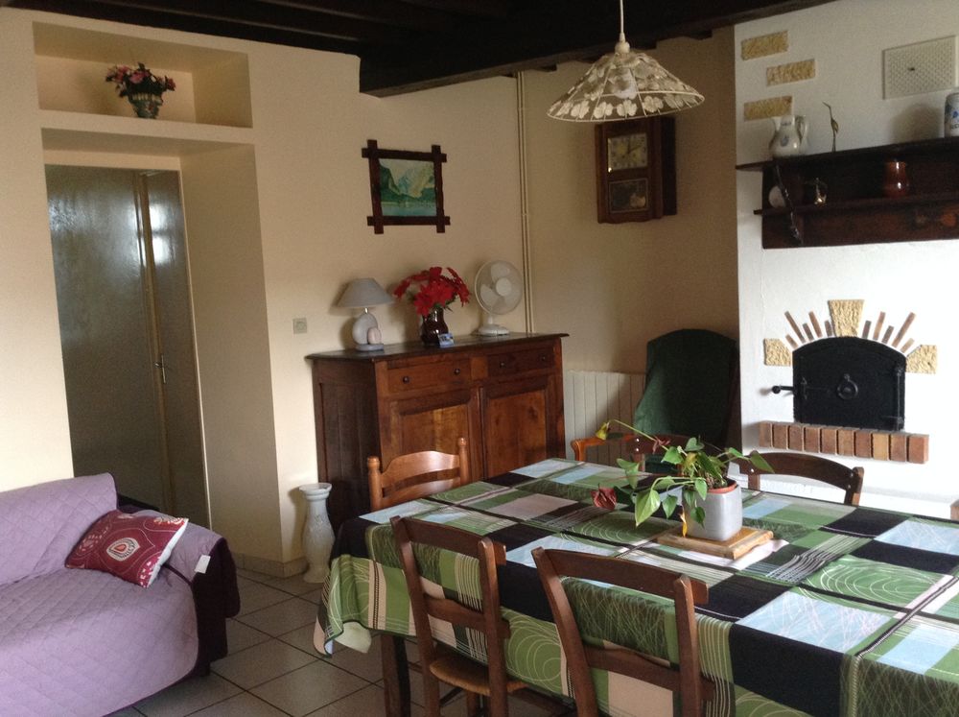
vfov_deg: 42.8
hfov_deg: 55.4
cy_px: 358
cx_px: 480
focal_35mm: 33
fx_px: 913
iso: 125
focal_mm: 3.3
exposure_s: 1/24
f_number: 2.4
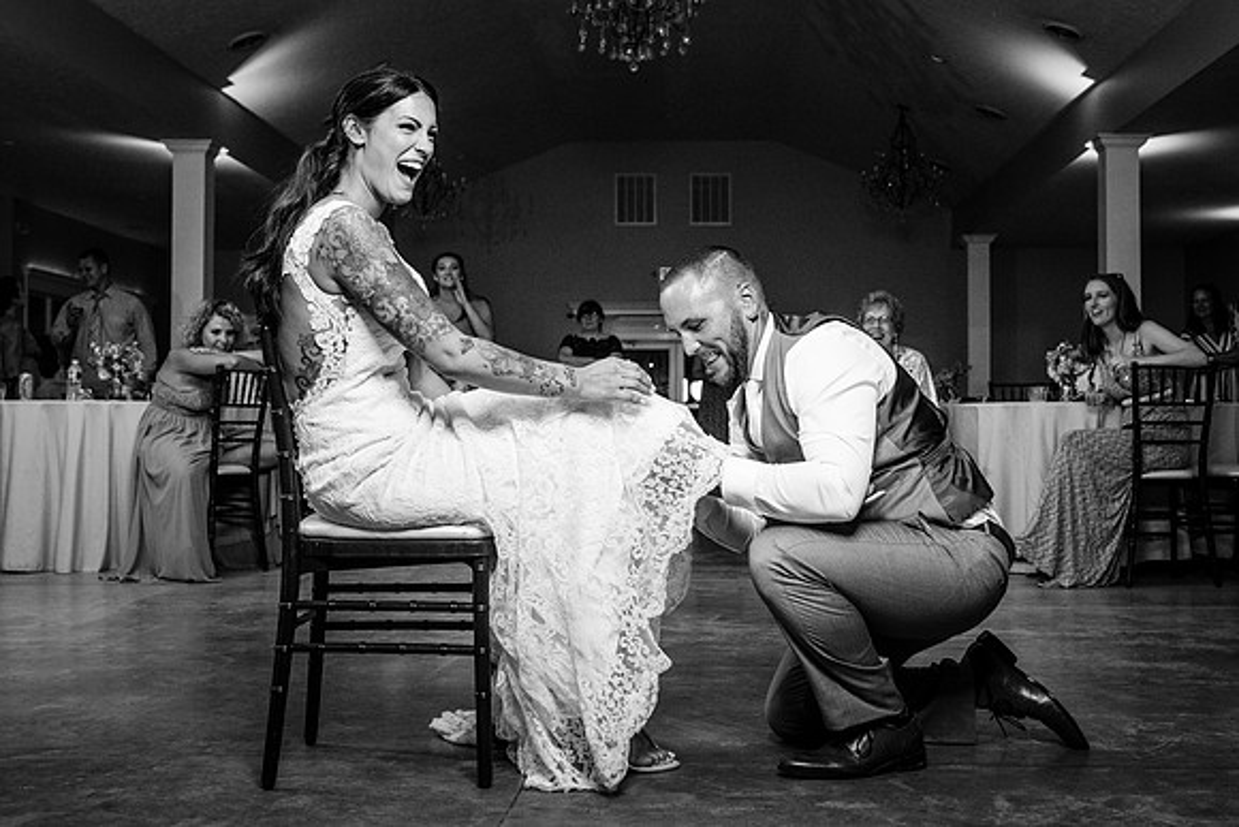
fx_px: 1527
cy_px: 386
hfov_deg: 44.2
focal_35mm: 44
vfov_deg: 30.3
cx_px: 643
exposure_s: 1/200
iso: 2000
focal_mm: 36
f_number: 5.6
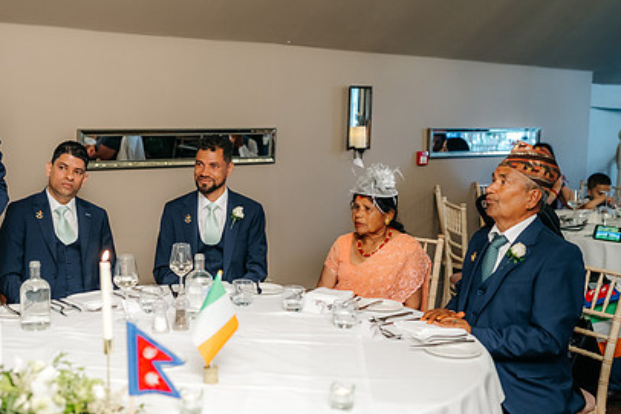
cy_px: 189
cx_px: 236
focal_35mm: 50
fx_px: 863
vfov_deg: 27.0
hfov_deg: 39.3
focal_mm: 35
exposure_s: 1/200
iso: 800
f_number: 2
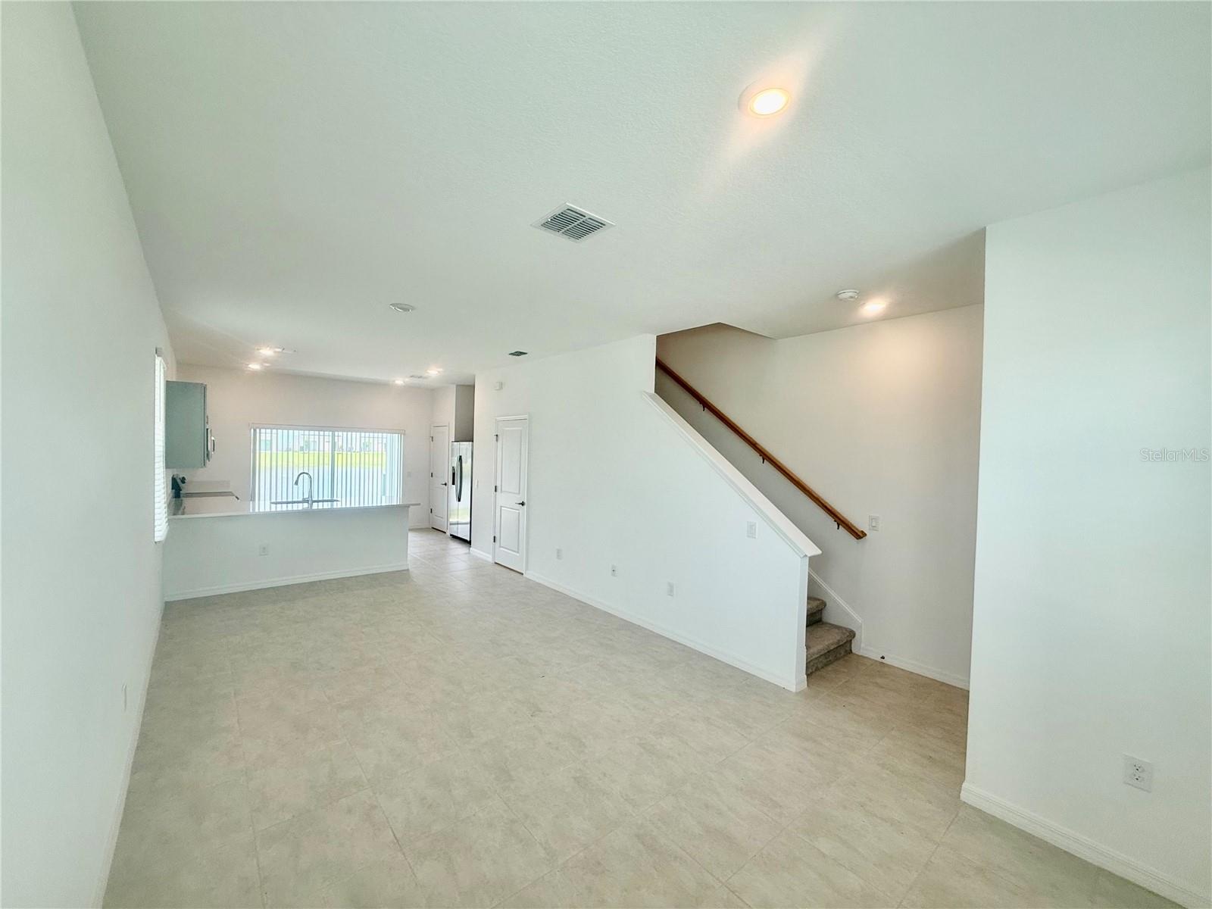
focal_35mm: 14
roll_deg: -1.4
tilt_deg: +0.4
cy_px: 454
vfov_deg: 85.7
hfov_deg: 102.1
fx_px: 490
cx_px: 606
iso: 64
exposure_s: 1/120
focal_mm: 2.22
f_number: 2.2
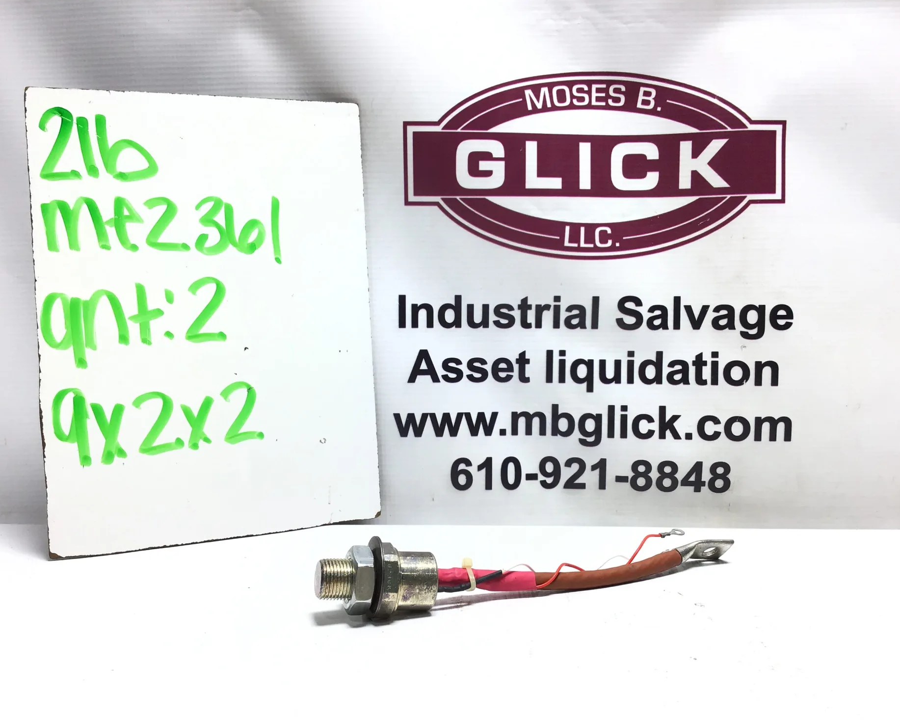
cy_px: 362
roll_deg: +0.6
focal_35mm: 33
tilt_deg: -5.1
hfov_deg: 54.2
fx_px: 879
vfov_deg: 44.5
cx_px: 467
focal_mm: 3.3
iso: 25
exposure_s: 1/102
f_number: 2.4
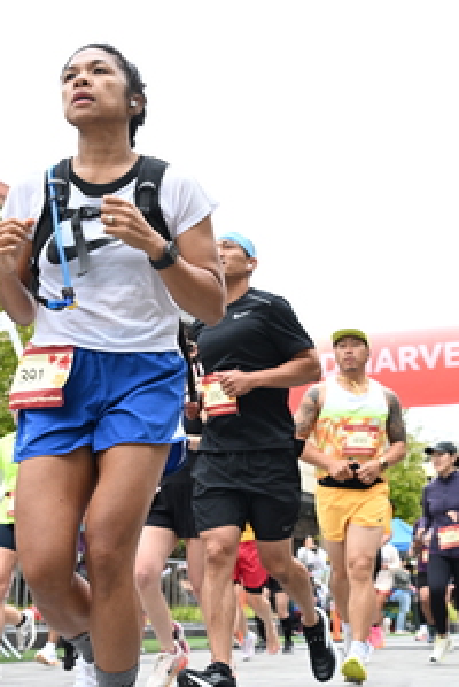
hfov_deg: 23.8
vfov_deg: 34.9
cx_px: 288
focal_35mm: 57
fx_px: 1088
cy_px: 404
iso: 2000
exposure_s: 1/640
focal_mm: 31
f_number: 4
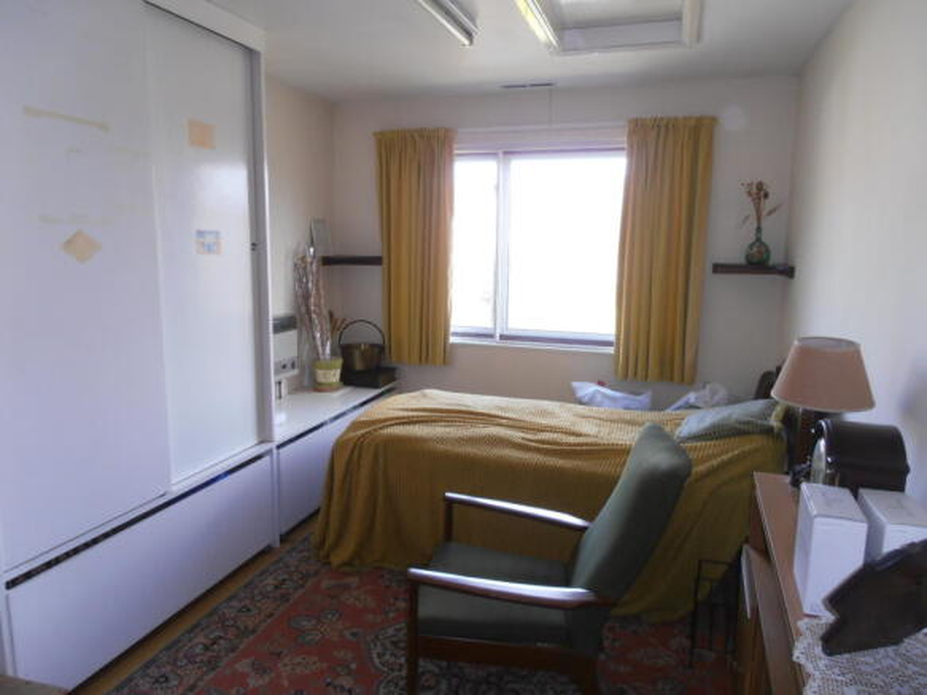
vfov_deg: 56.8
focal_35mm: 24
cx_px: 464
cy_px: 348
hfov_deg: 71.6
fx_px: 643
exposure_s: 1/30
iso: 80
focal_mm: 4.2
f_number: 3
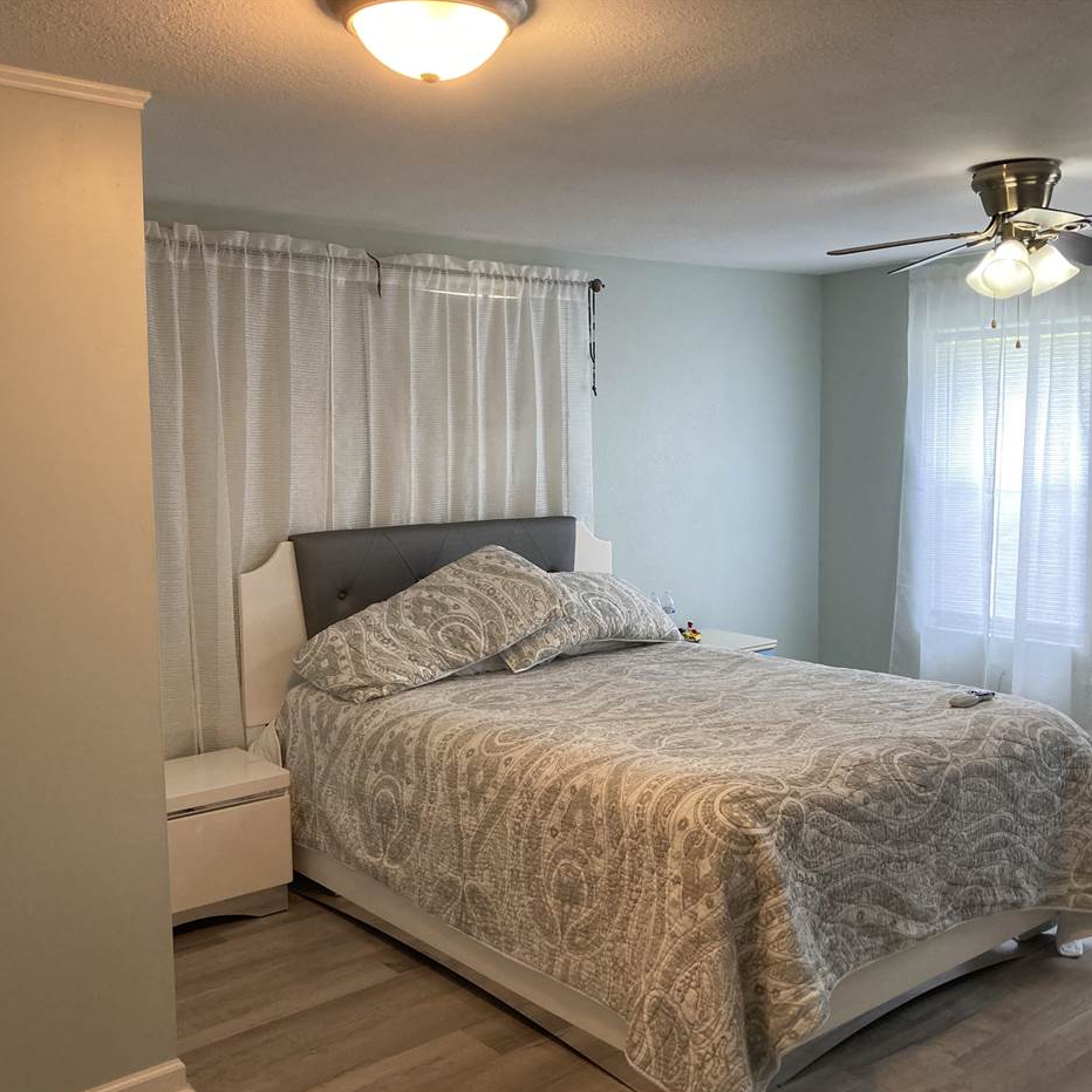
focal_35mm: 34
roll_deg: -0.6
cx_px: 608
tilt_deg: -3.9
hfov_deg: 48.4
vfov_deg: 48.4
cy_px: 559
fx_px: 1213
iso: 100
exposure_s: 1/60
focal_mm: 3.99
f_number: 1.8
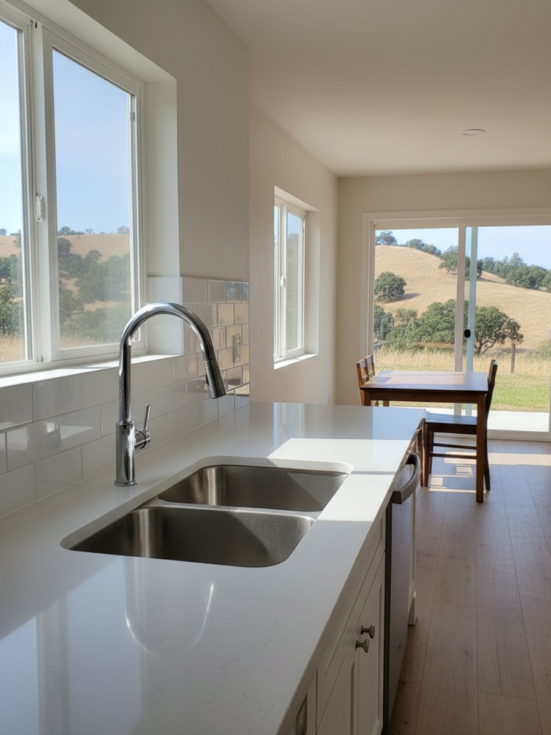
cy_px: 368
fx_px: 488
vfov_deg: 73.9
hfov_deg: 58.9
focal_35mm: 23
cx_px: 276
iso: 619
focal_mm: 6.4
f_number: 1.8
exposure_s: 1/91
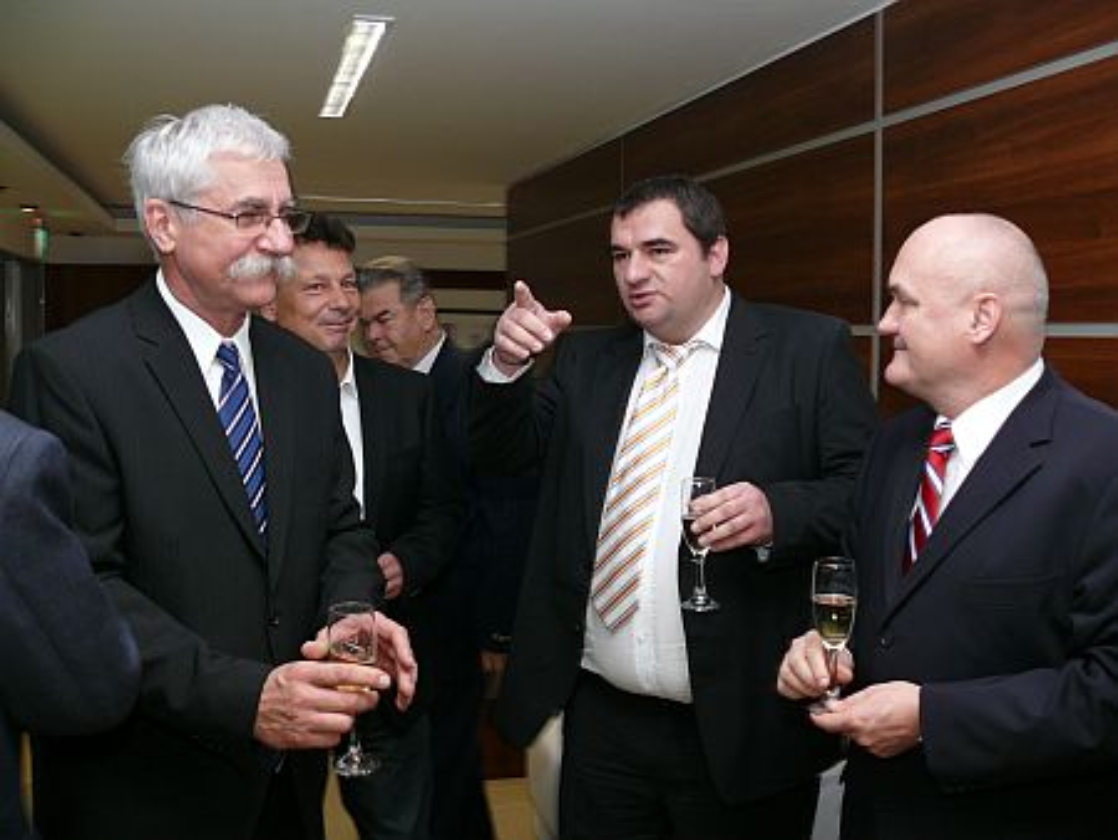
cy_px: 420
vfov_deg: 40.7
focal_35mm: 35
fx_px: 1131
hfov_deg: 52.6
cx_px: 559
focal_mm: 7.4
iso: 100
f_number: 2.8
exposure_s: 1/30
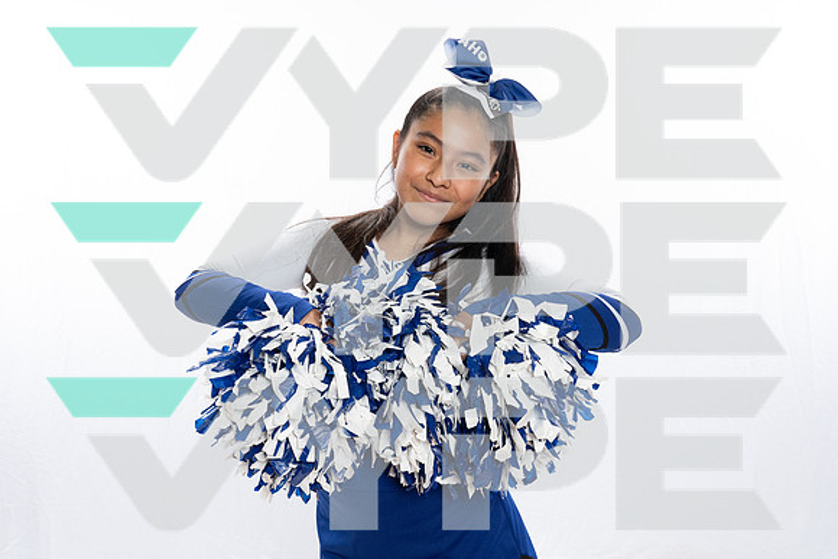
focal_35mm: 41
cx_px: 419
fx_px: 955
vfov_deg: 32.6
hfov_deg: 47.4
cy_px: 280
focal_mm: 41
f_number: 9
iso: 1250
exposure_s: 1/250
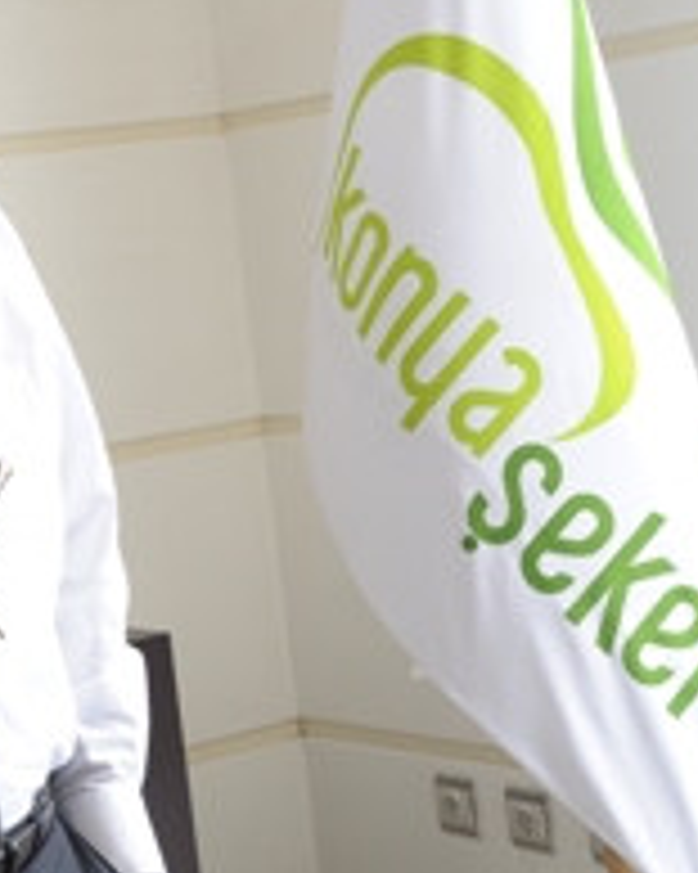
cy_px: 356
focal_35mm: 91
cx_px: -171
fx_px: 2352
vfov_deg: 21.0
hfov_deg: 16.1
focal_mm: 42
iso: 320
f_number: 11
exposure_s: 1/60
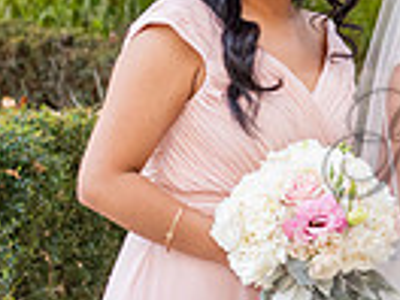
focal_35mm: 219
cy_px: 144
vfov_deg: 6.8
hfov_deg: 8.9
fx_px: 2531
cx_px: 561
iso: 640
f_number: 4.5
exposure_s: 1/200
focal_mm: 52
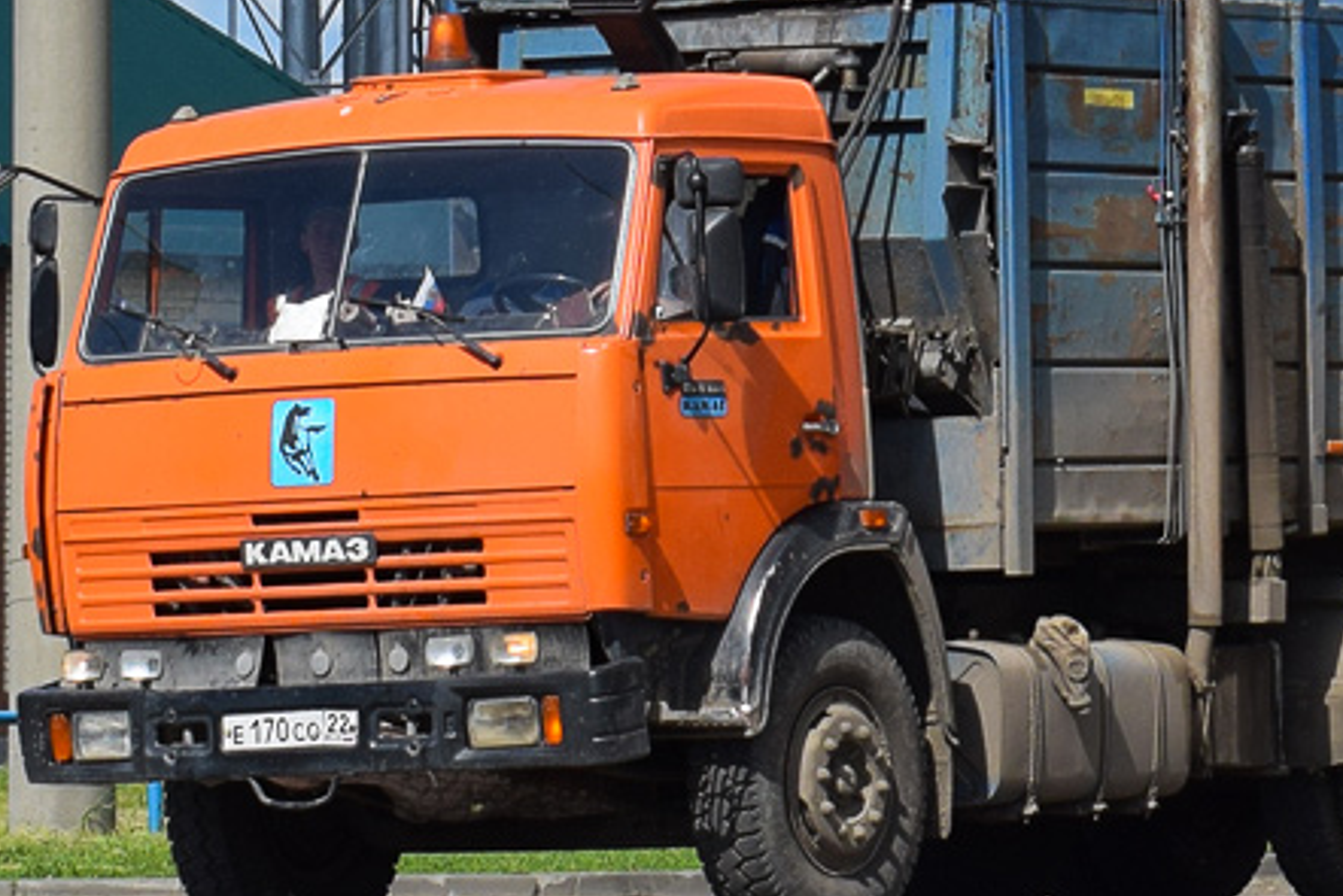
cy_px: 55
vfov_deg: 8.0
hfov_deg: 12.0
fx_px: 6381
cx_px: 875
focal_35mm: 171
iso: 200
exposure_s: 1/500
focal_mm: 42
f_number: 11
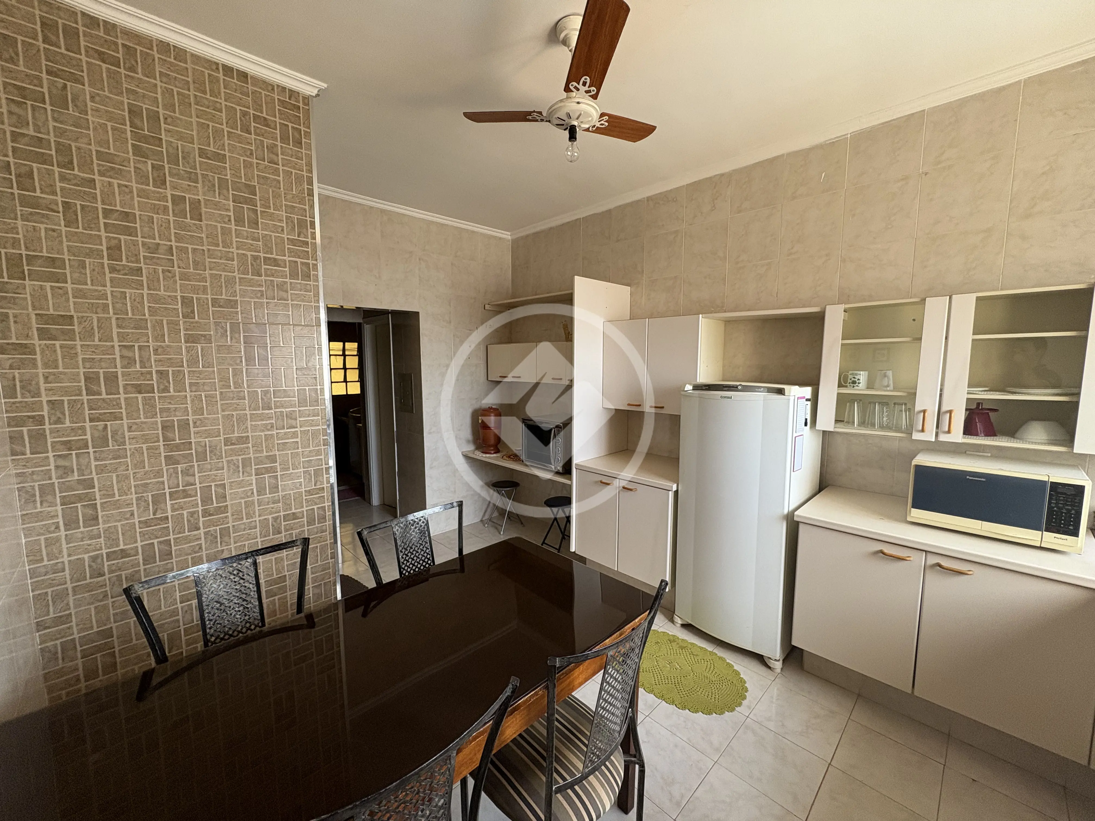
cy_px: 410
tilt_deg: -5.1
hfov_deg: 102.1
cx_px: 548
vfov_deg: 85.7
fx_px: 443
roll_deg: +0.1
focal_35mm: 14
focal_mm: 2.22
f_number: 2.2
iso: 100
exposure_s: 1/99
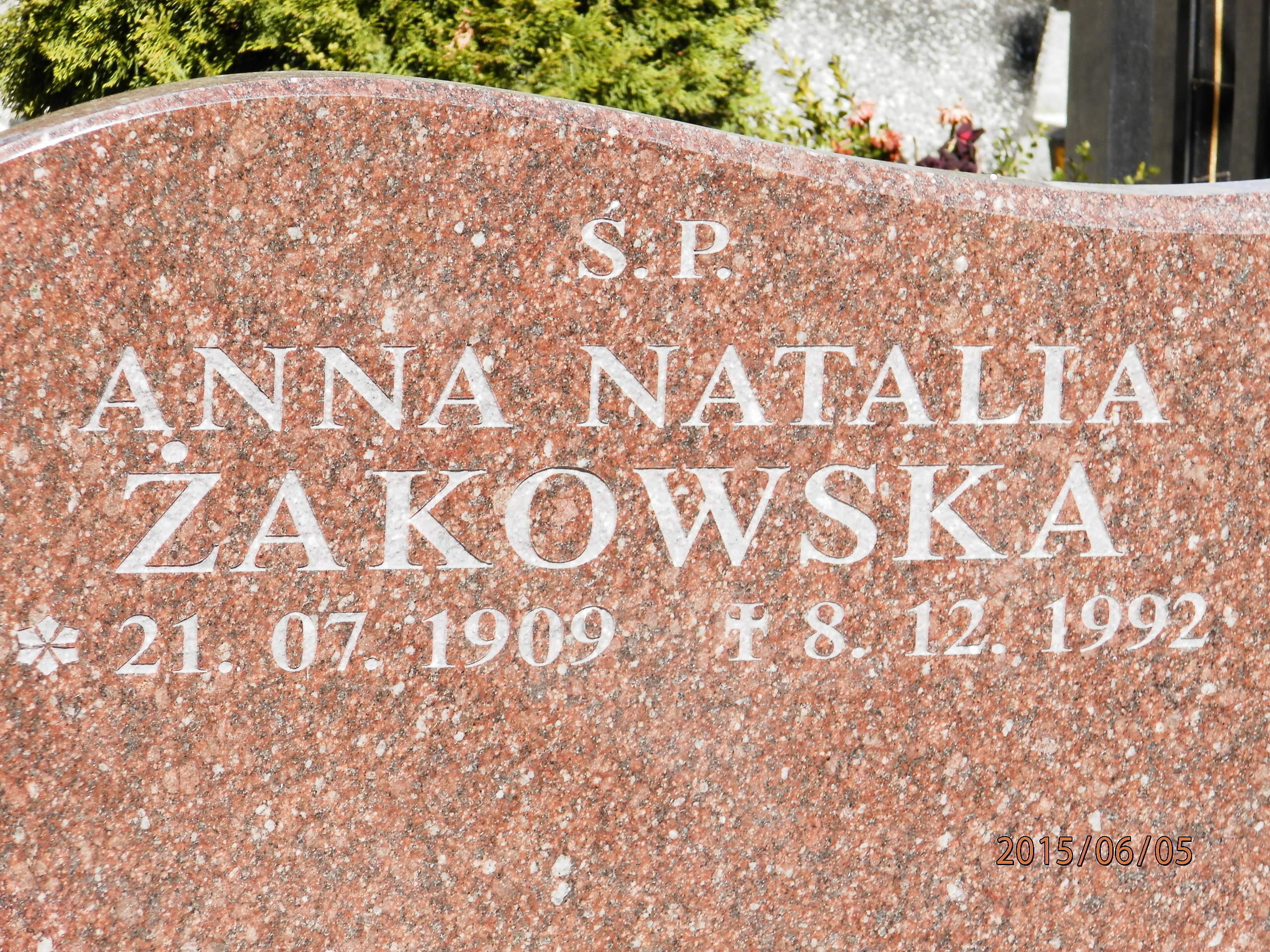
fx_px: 4843
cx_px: 635
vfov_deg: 11.2
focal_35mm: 132
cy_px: 476
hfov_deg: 14.9
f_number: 13.4
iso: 80
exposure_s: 1/40
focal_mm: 23.6
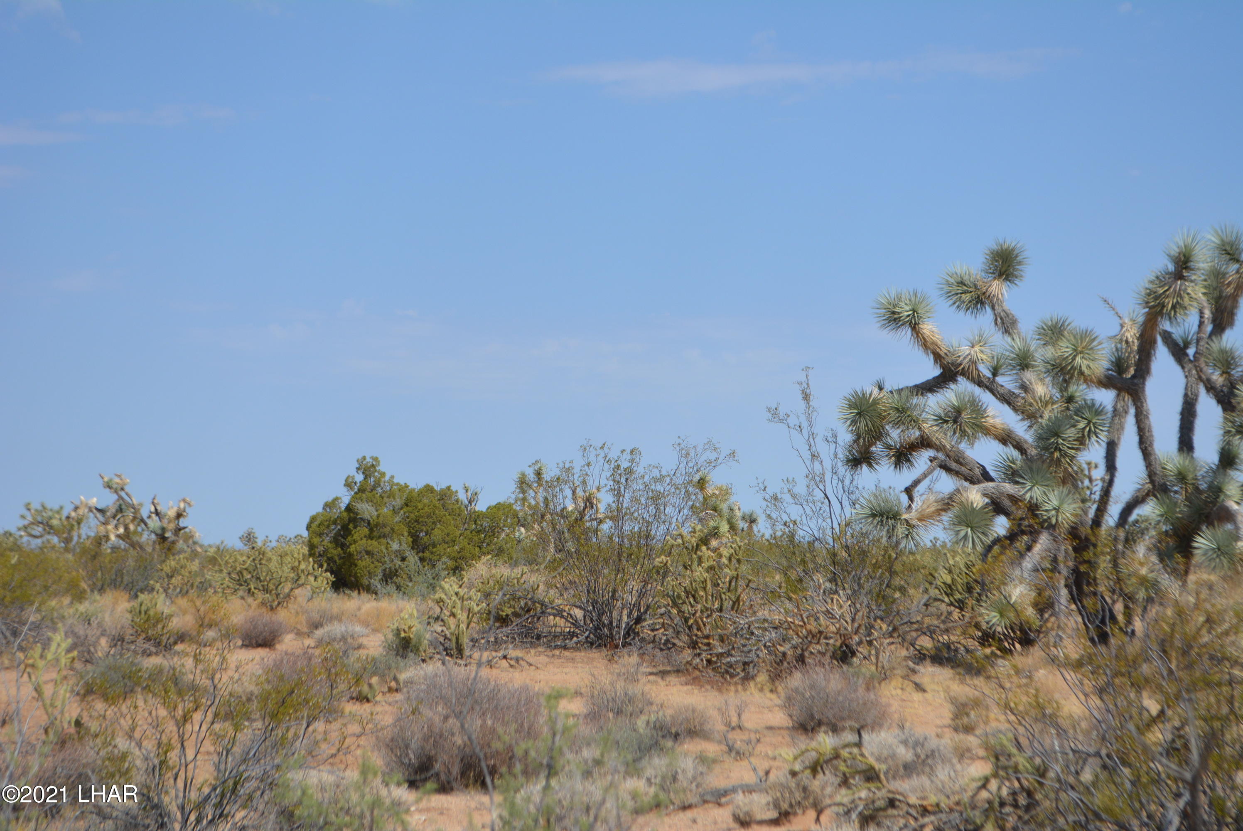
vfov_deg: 16.6
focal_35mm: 82
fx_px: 2851
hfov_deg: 24.6
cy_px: 416
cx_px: 622
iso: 400
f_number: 7.1
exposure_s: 1/2000
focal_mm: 55
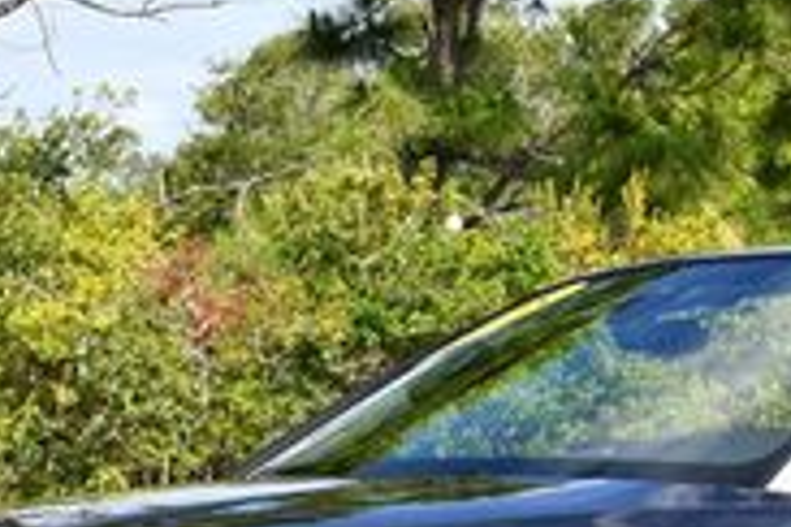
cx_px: 730
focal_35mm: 182
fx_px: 3999
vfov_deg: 7.5
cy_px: 441
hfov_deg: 11.2
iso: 180
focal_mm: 26
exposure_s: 1/250
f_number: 8
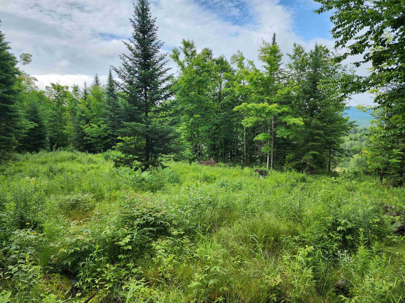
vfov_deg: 58.9
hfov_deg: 73.9
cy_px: 152
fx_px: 269
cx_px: 202
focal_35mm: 23
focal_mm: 6.4
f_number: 1.8
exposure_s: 1/414
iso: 12
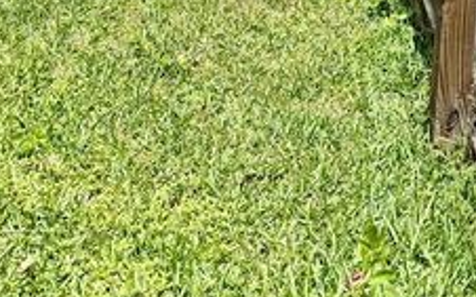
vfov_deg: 13.7
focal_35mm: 75
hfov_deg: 26.4
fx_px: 972
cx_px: 442
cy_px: -359
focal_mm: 6.76
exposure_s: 1/4950
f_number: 1.78
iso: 80
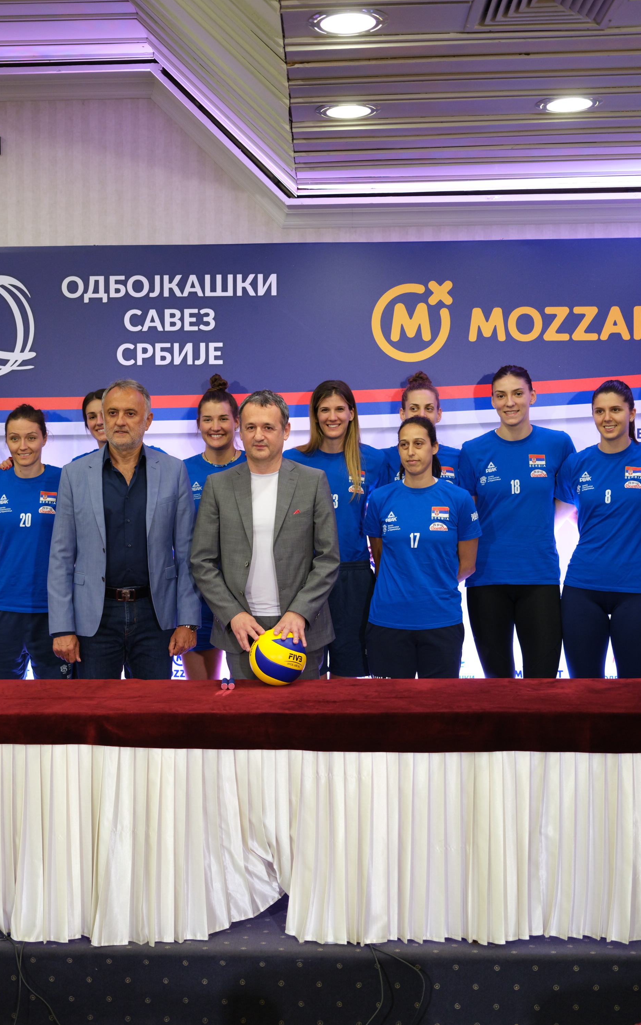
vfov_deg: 39.6
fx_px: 1425
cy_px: 513
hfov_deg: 25.3
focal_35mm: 51
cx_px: 266
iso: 2000
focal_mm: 45
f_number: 2.8
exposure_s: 1/200
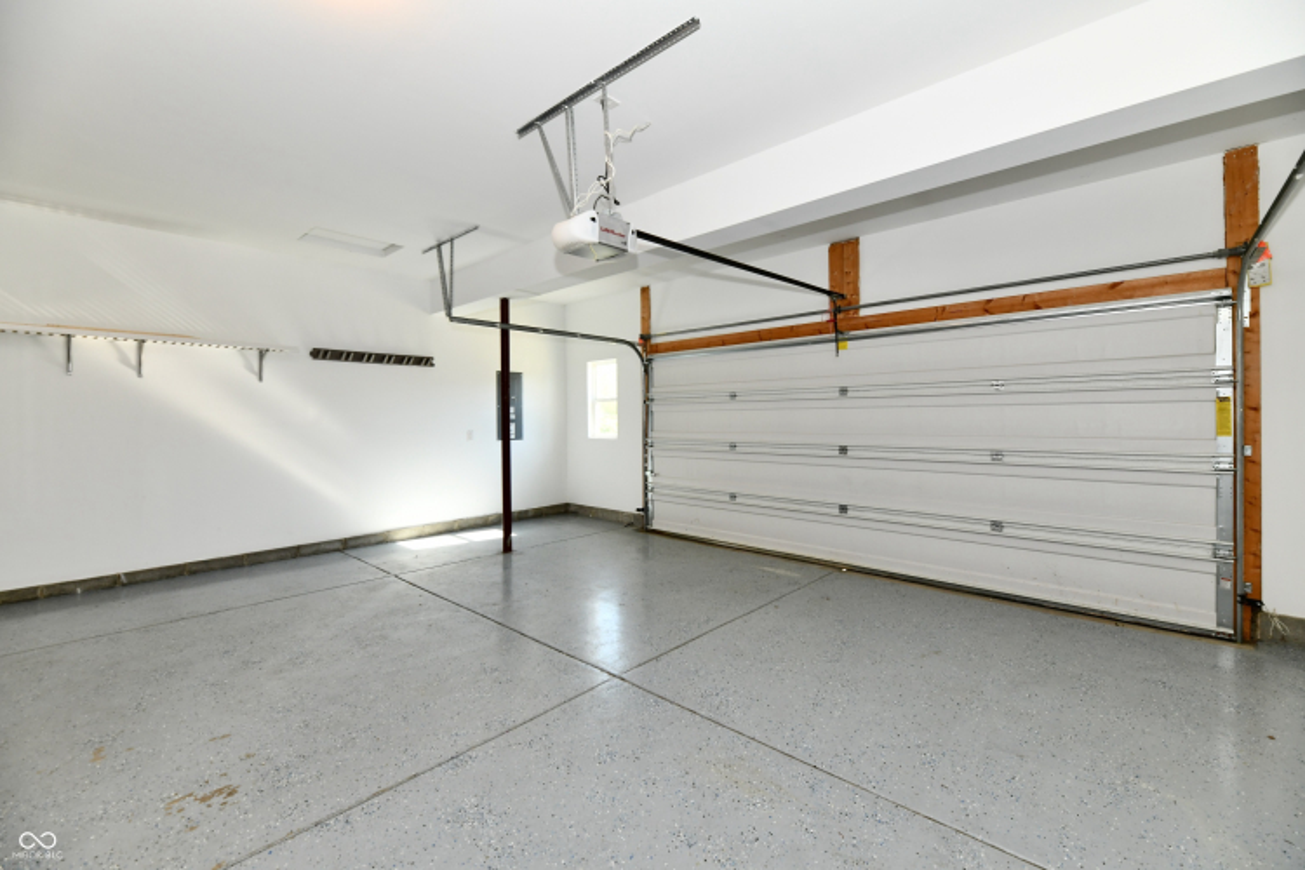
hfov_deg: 104.3
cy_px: 435
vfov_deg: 81.2
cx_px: 652
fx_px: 507
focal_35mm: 14
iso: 640
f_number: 6.3
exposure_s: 1/60
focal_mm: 14
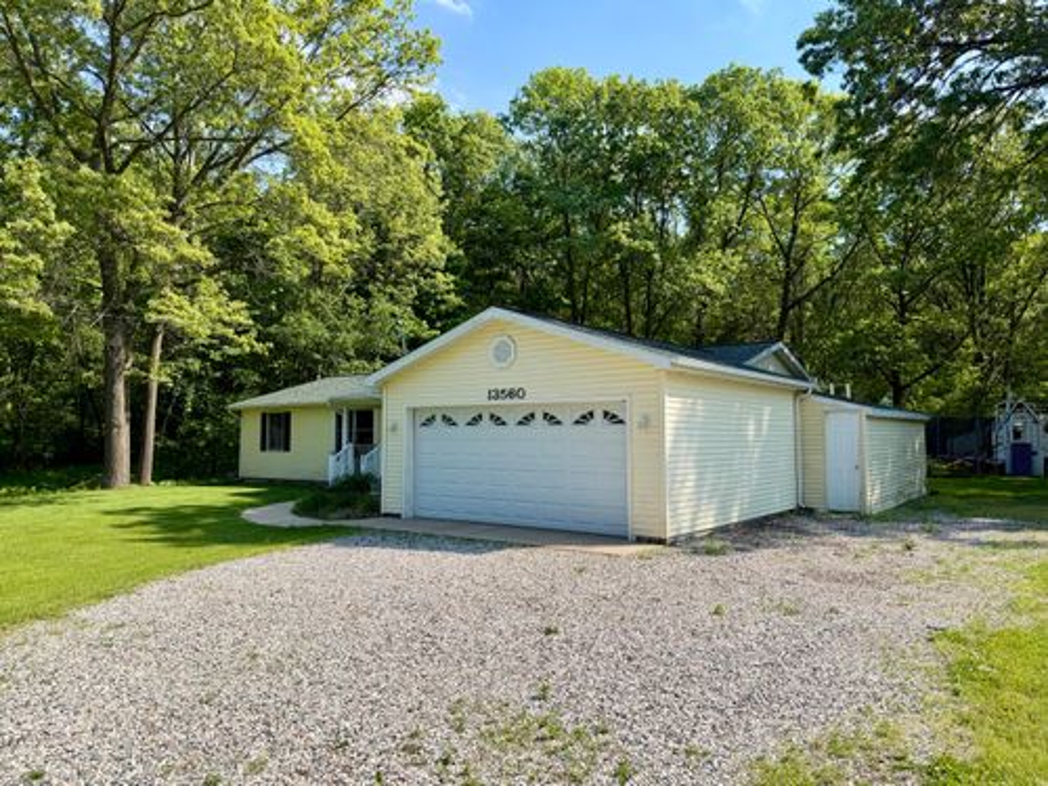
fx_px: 727
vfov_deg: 56.8
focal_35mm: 24
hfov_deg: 71.6
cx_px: 524
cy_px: 393
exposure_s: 1/3425
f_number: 1.78
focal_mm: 6.76
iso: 80
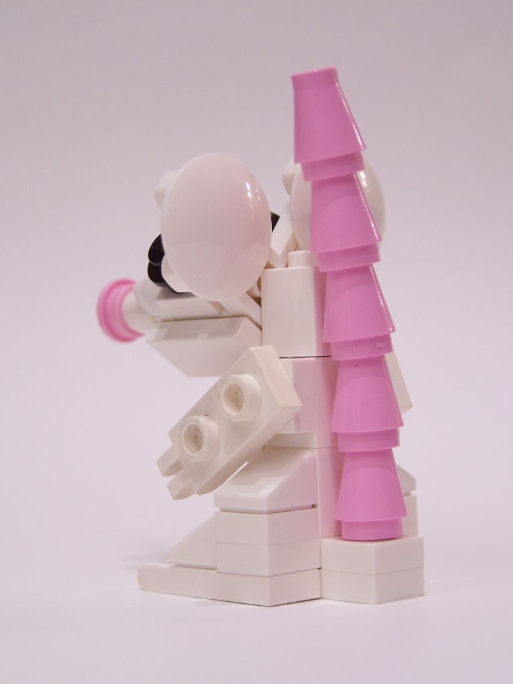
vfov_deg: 20.9
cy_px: 342
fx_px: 1857
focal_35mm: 94
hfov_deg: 15.7
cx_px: 256
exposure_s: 1/3
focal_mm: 15.6
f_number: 3.2
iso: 80
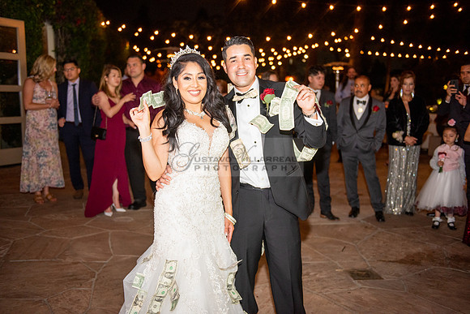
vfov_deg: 35.1
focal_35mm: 38
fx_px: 496
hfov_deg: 50.7
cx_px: 235
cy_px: 157
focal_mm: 38
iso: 1250
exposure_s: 1/125
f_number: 2.8
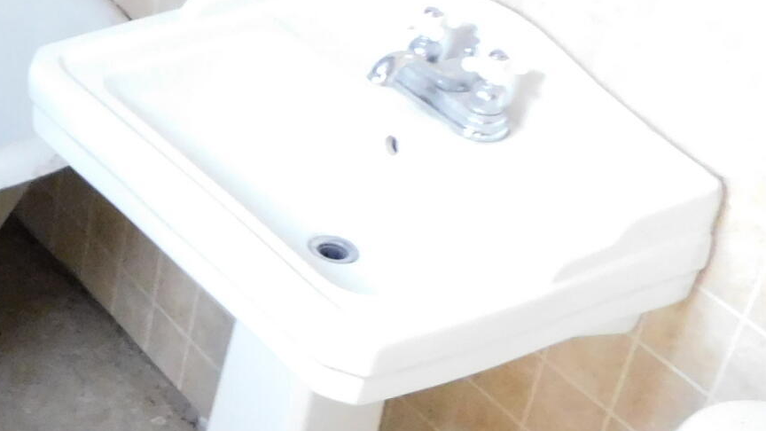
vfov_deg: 13.8
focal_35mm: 87
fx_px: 1767
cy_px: 398
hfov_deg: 21.8
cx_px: -256
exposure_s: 1/50
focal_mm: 4
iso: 800
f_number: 3
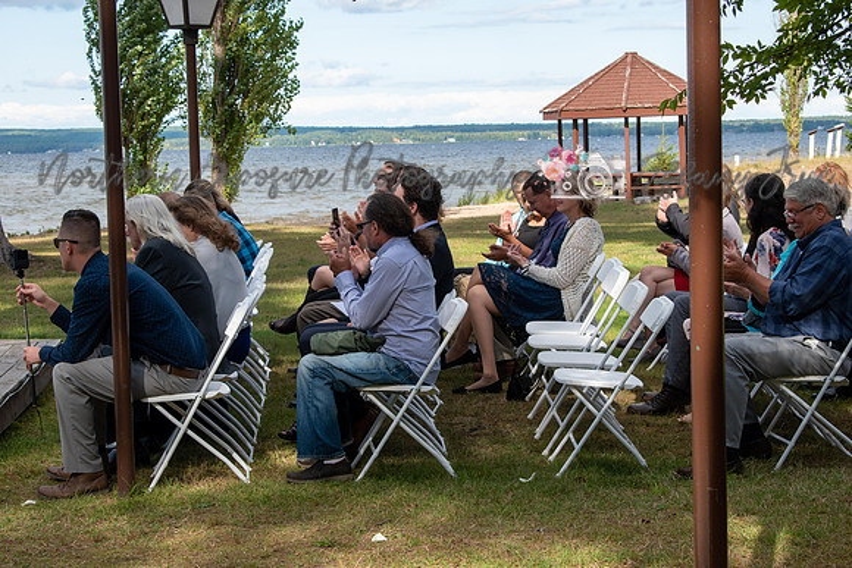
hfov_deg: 24.6
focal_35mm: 82
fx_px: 1953
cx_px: 426
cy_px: 284
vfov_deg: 16.6
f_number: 9
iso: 200
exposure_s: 1/320
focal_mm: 55
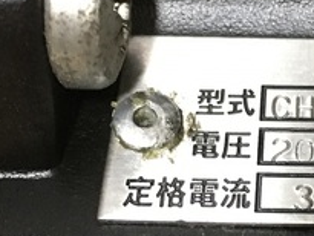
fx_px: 1026
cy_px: 143
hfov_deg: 17.0
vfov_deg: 13.1
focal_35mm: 113
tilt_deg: -52.5
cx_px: 312
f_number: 2.2
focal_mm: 4.15
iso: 200
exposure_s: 1/15
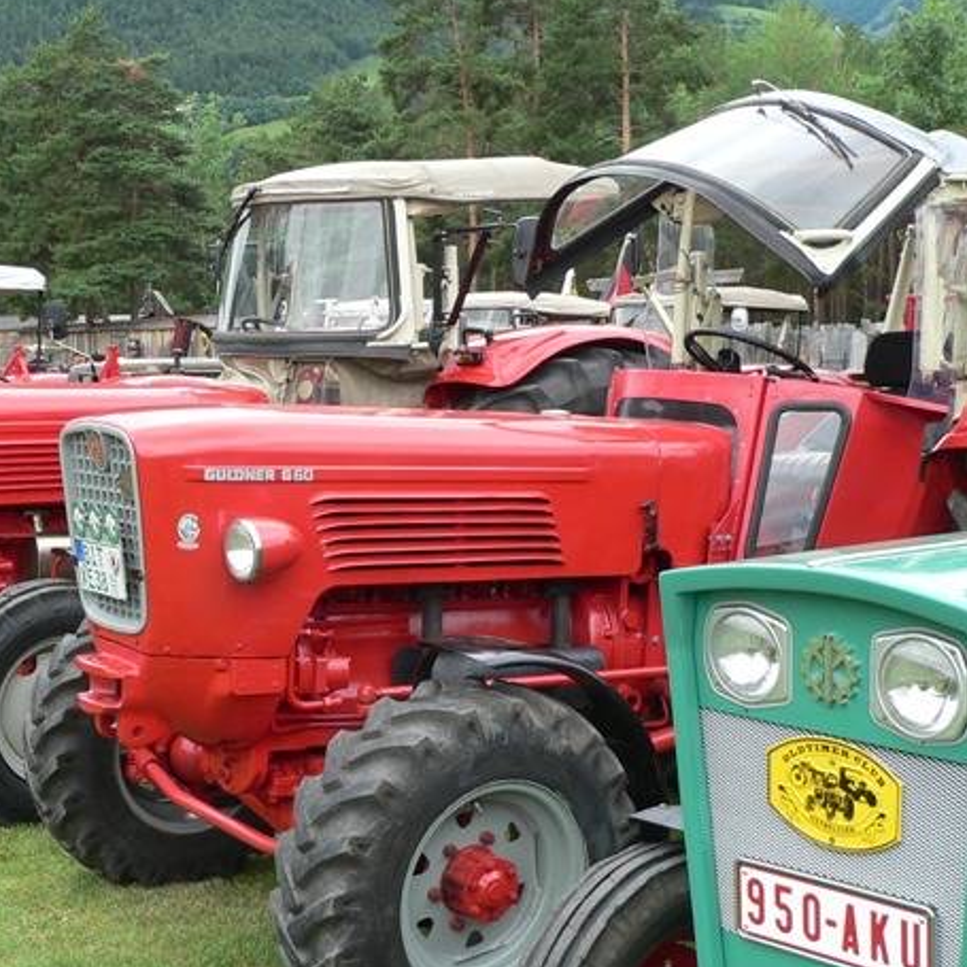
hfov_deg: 30.0
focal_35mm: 56
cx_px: 221
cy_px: 559
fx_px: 1770
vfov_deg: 30.5
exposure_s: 1/125
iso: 80
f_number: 3.7
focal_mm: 6
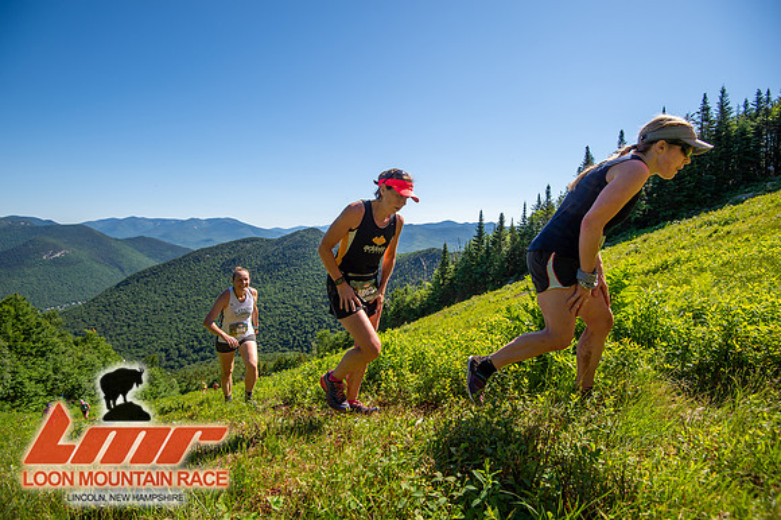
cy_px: 260
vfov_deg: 73.7
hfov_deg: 96.8
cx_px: 390
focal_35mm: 16
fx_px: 347
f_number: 5
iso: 100
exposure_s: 1/500
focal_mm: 16
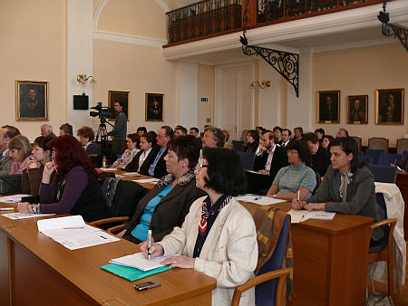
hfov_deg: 52.6
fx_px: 413
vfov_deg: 40.7
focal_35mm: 35
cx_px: 204
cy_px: 153
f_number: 2.8
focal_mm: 7.4
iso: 100
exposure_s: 1/20
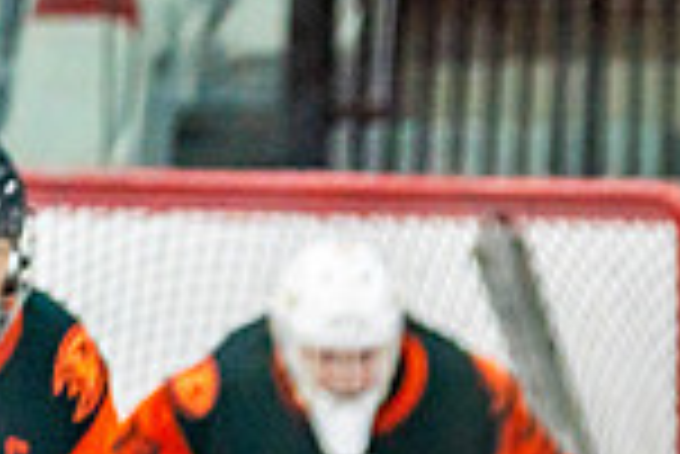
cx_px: 1099
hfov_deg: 3.3
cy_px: 865
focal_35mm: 627
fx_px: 11854
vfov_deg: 2.2
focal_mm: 161
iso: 3200
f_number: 2.8
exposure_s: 1/1250
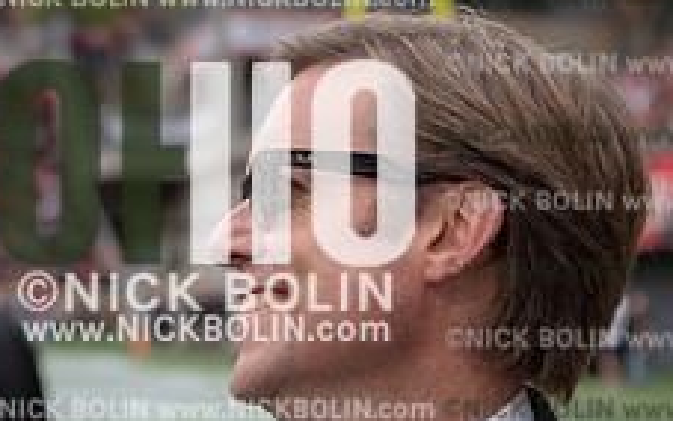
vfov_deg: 10.1
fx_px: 2385
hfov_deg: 16.0
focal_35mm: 130
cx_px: 205
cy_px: 203
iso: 250
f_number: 3.5
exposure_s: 1/500
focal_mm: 50
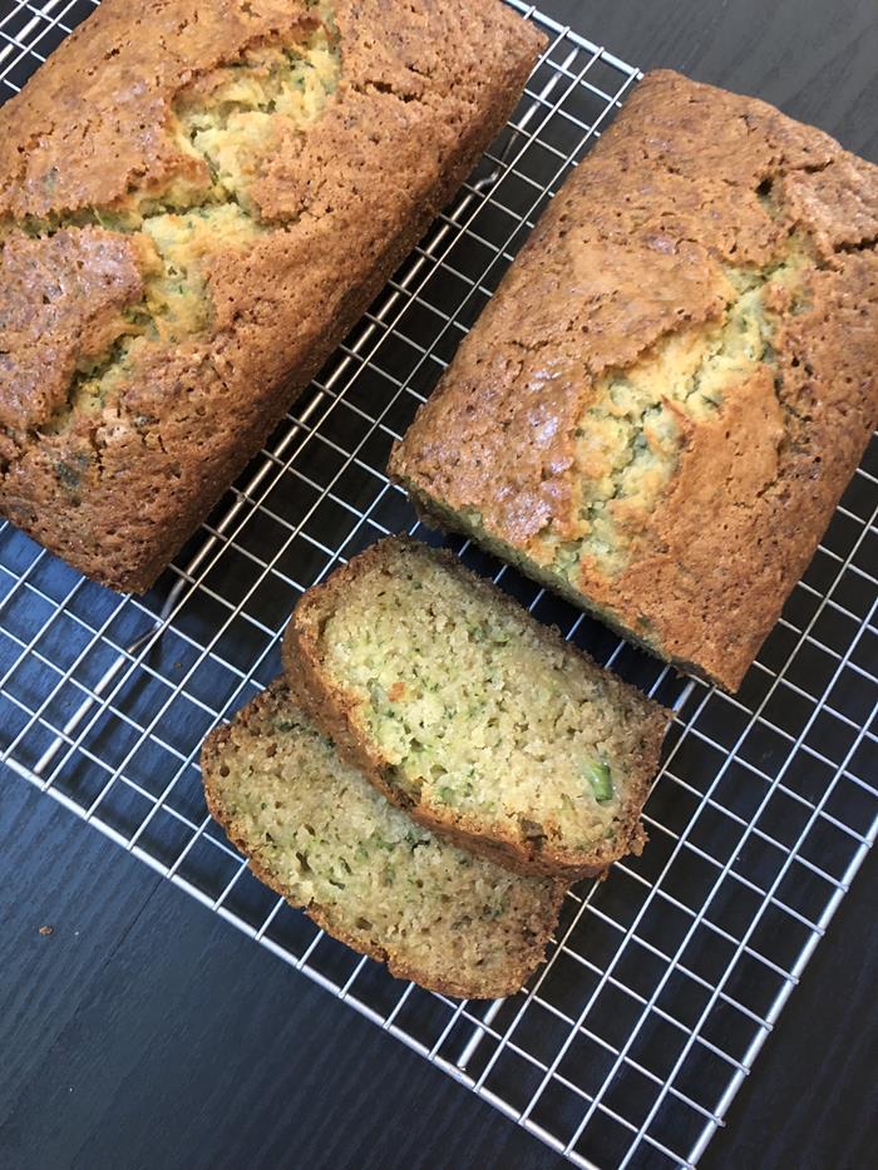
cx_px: 439
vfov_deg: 63.4
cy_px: 585
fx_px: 947
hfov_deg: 49.8
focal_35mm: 28
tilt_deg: -76.8
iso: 100
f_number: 1.8
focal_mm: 4
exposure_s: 1/9
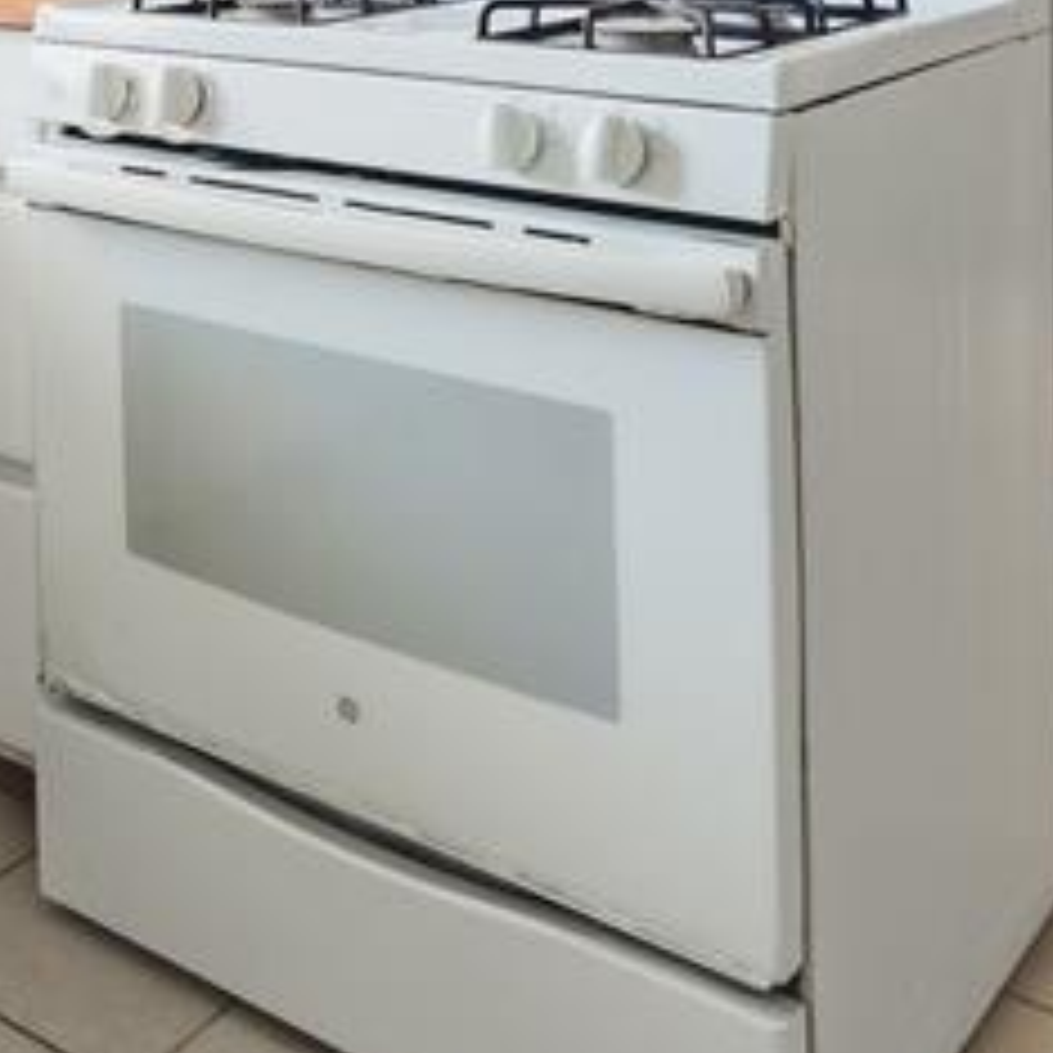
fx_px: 1790
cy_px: -148
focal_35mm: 52
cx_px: 104
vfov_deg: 29.1
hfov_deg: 31.3
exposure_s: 1/6
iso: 400
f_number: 18
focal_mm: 14
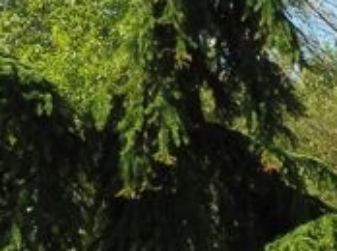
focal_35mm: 138
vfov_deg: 10.6
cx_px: 525
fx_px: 1342
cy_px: 249
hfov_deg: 13.4
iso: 100
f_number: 4
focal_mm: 4.3
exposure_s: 1/400
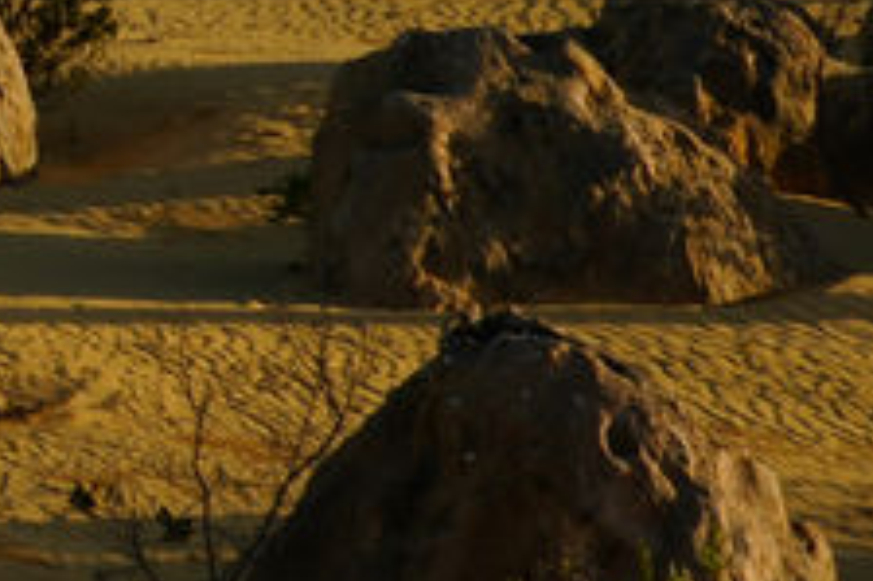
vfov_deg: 3.5
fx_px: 9353
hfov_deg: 5.0
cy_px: -1000
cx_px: -1988
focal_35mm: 386
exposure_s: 1/160
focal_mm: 54
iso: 100
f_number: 10
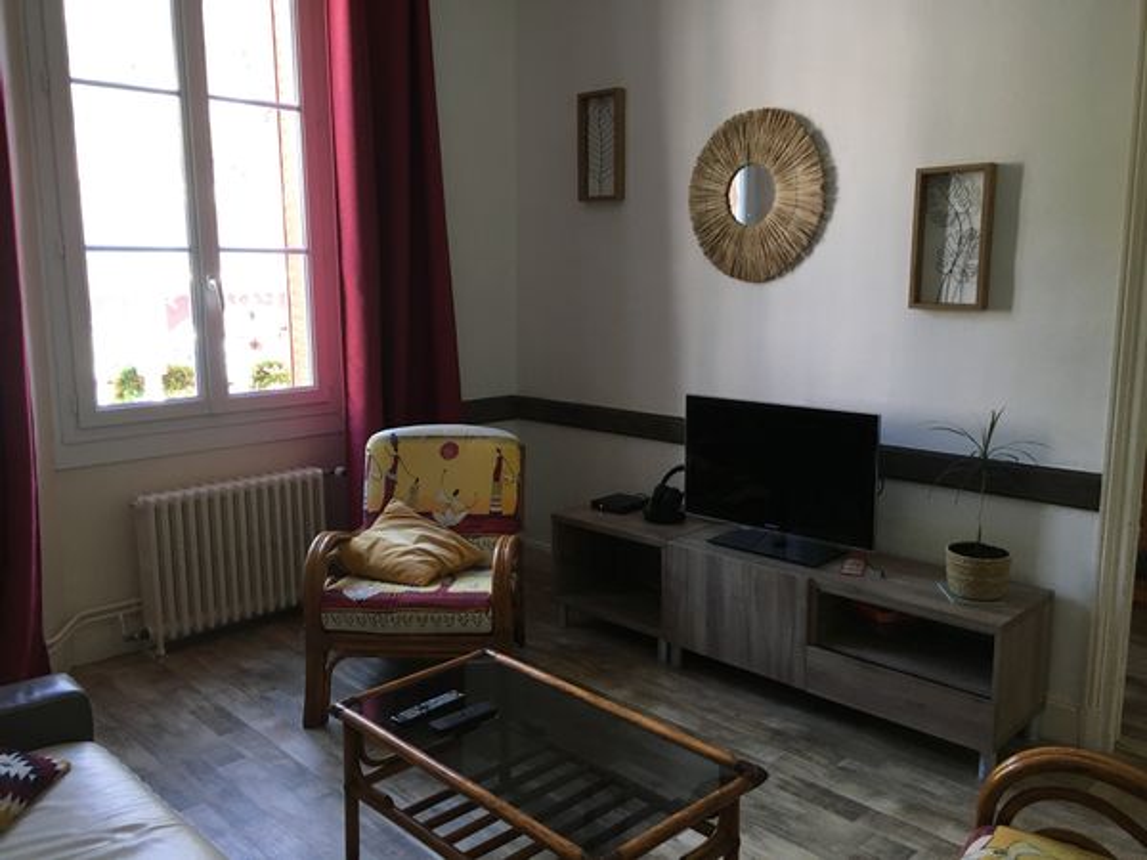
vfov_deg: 48.2
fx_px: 961
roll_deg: +0.3
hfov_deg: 61.7
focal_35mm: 29
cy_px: 430
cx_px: 574
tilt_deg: -9.1
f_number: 2.2
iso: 64
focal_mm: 4.15
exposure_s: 1/33
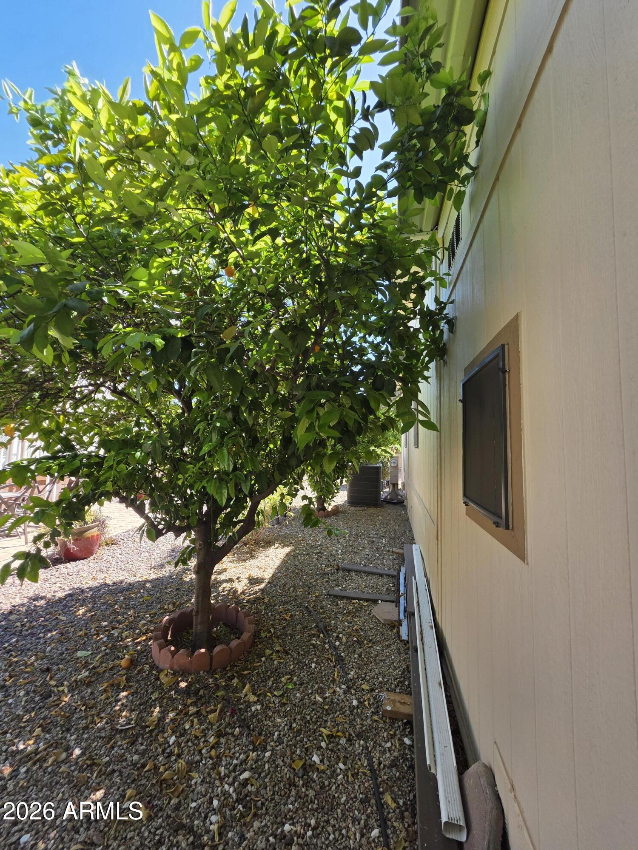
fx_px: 319
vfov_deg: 106.2
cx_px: 319
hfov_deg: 89.9
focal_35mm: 13
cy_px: 425
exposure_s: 1/467
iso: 40
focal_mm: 2.2
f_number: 1.9
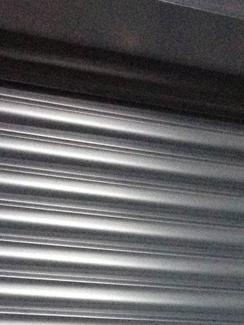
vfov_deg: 13.3
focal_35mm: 144
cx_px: 221
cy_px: 405
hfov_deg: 10.3
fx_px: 1353
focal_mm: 4.28
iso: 400
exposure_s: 1/15
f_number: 2.4
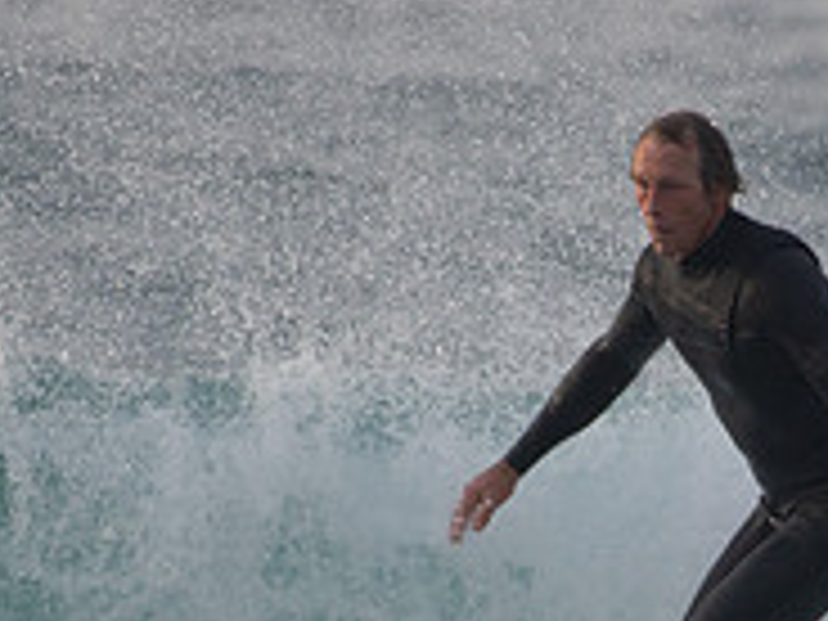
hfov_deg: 0.9
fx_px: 54321
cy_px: 790
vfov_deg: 0.7
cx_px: 706
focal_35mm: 2271
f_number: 5.6
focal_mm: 500
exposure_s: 1/1600
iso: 640
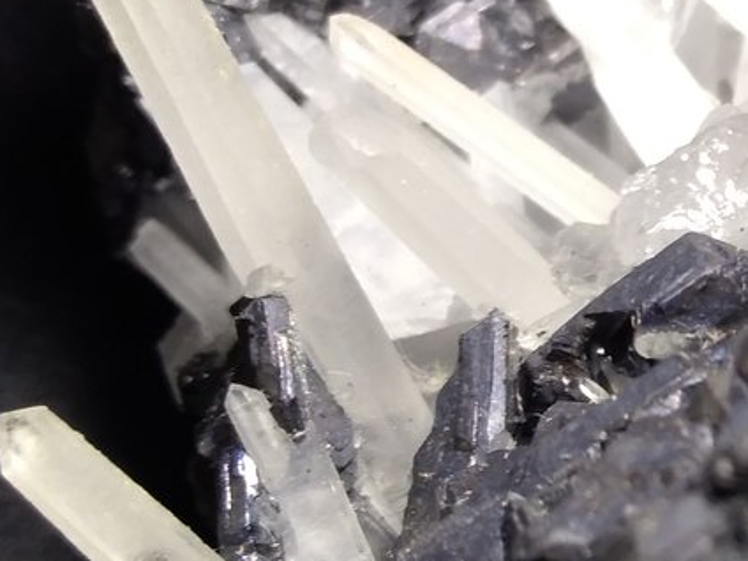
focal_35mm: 98
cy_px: 277
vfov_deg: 15.1
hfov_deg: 19.3
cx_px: 794
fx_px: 2118
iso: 175
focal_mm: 3.54
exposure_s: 1/30
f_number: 2
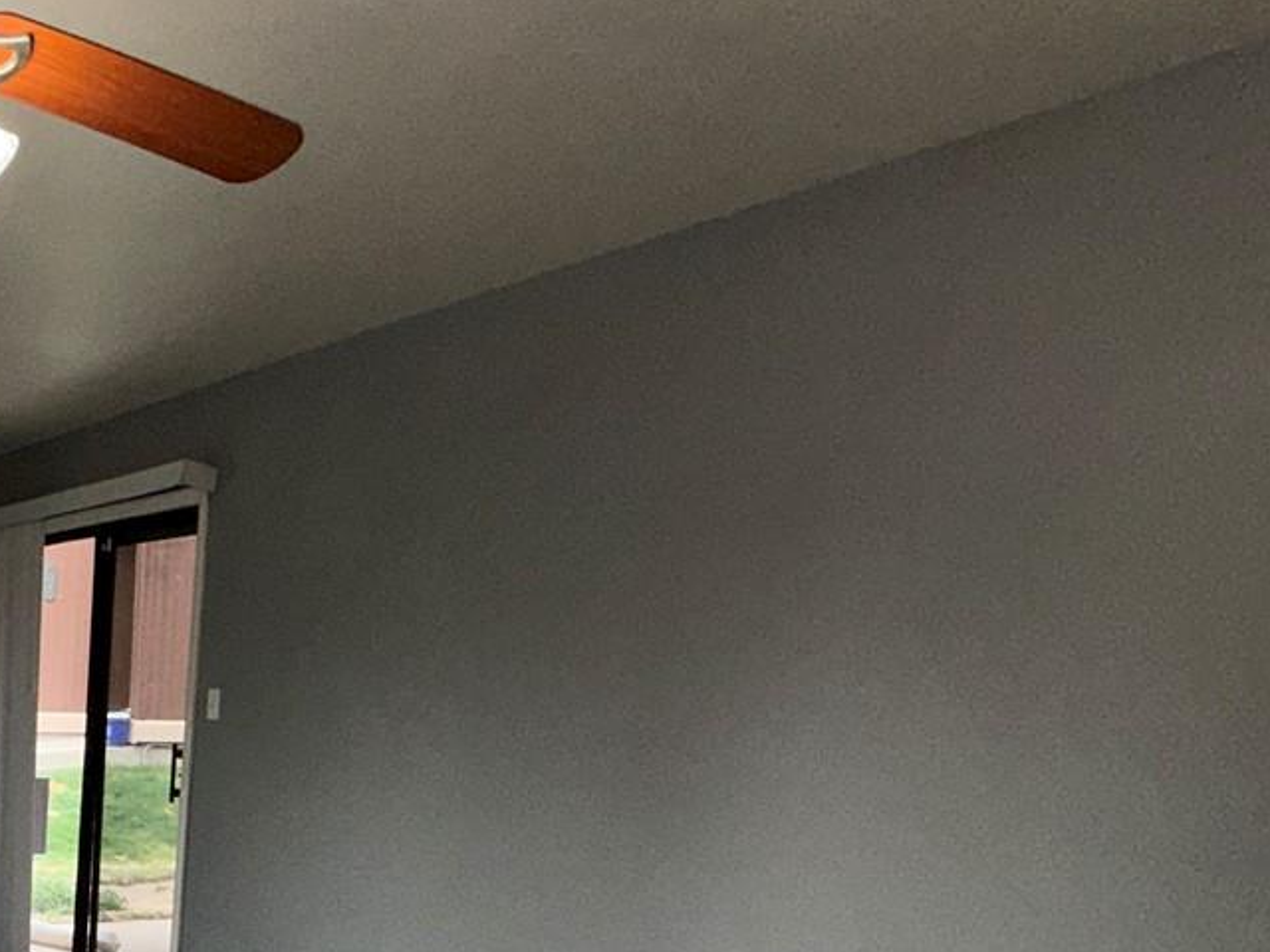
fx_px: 1284
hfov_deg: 43.3
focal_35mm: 35
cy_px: 829
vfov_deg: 38.3
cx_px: -60
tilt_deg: -7.1
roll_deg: -2.3
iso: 80
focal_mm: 2.22
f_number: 2.2
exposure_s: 1/122
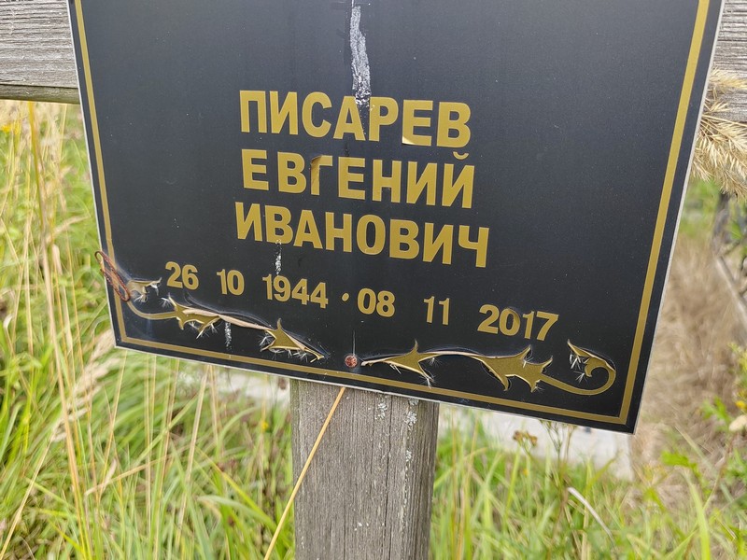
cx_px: 374
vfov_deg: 48.2
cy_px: 280
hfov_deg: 61.7
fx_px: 626
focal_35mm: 29
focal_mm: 5.52
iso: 100
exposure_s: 1/320
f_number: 1.9
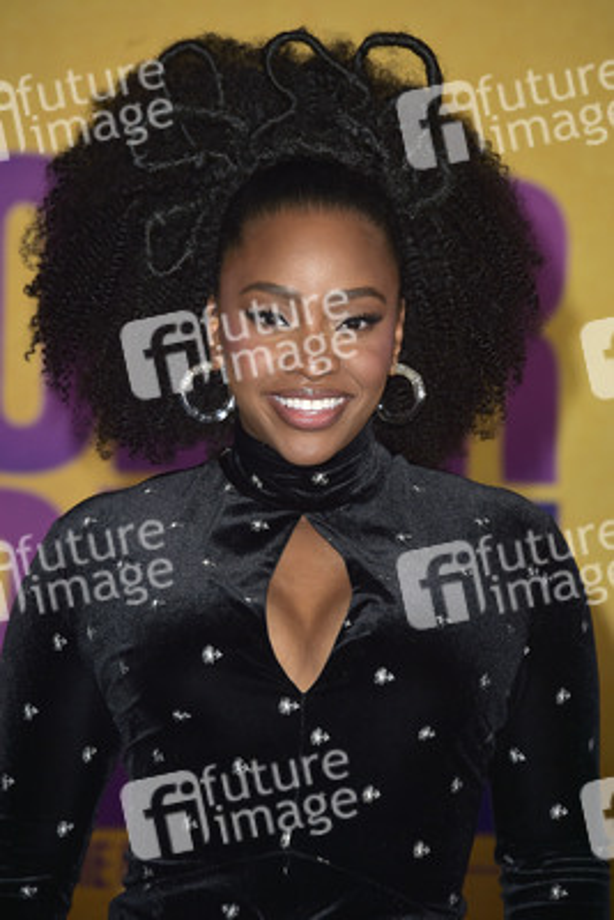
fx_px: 4345
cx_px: 307
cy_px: 460
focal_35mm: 170
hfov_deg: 8.1
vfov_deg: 12.1
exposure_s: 1/250
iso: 320
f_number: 6.3
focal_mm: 170
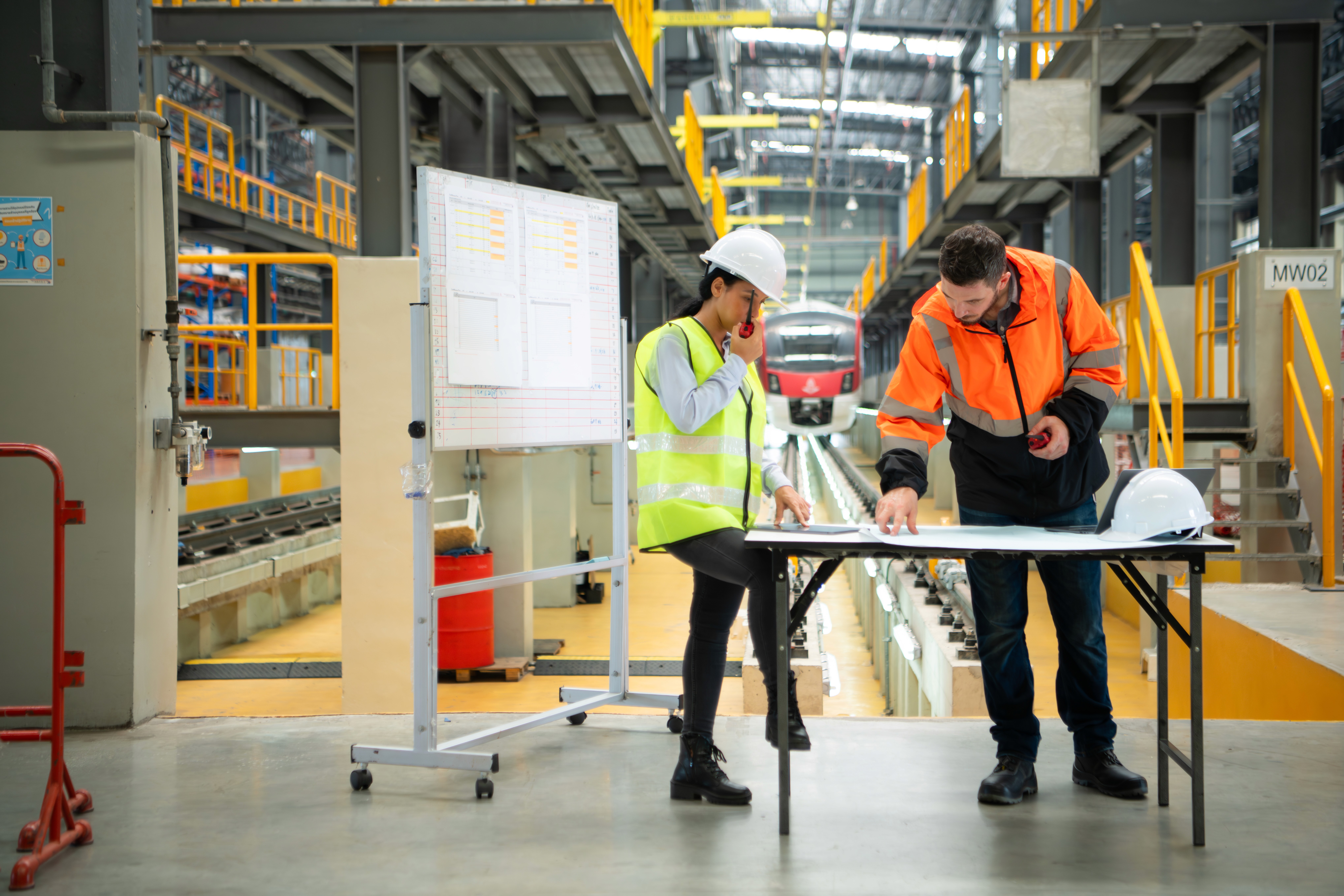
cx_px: 672
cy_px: 448
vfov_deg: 24.6
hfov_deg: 36.2
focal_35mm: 55
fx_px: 2053
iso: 320
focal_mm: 55
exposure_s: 1/160
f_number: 2.8
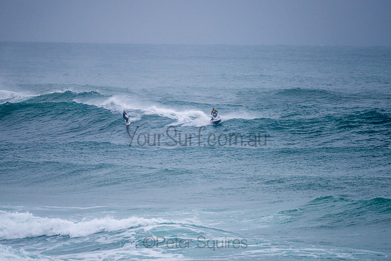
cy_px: 121
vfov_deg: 2.2
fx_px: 6661
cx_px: 188
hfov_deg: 3.4
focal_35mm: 613
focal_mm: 500
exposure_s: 1/1250
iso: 560
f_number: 5.6
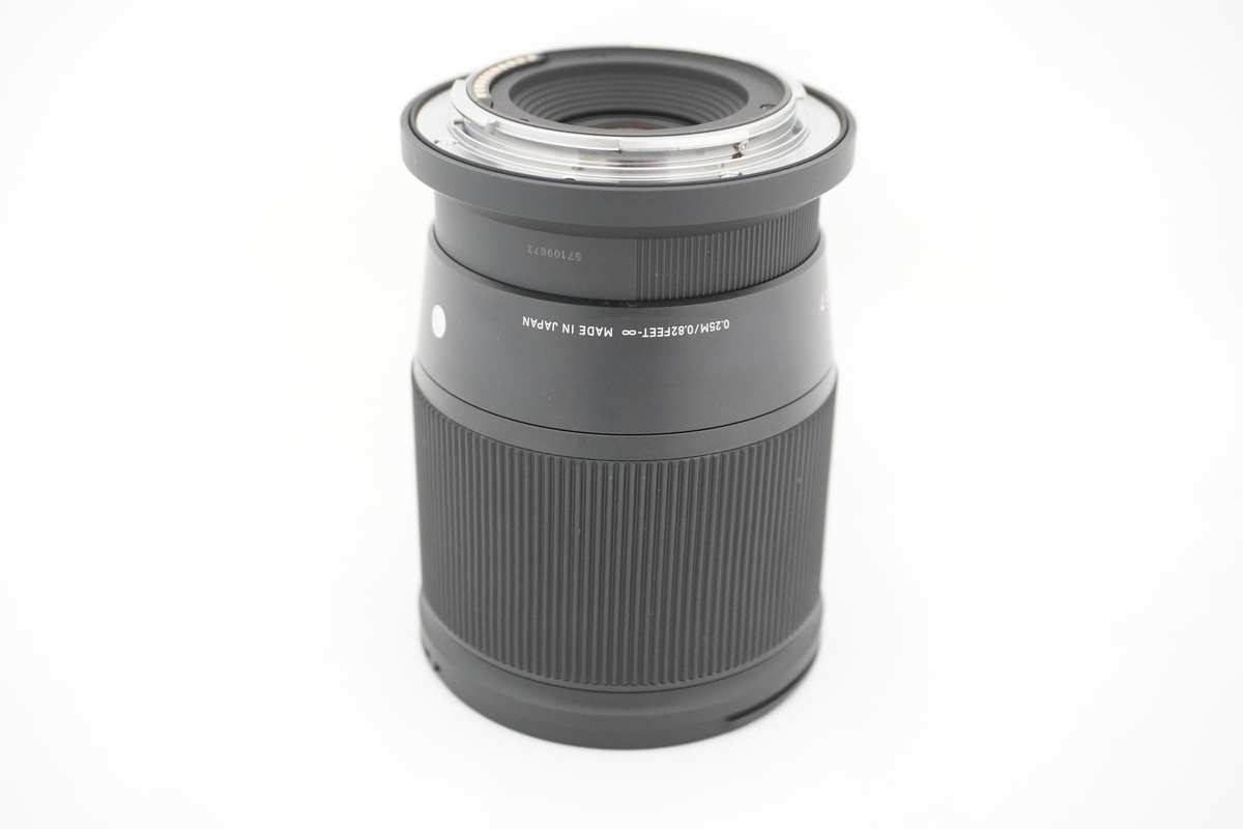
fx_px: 1554
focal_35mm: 45
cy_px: 414
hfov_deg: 43.6
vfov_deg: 29.9
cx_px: 622
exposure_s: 1/50
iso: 2500
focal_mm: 30
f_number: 5
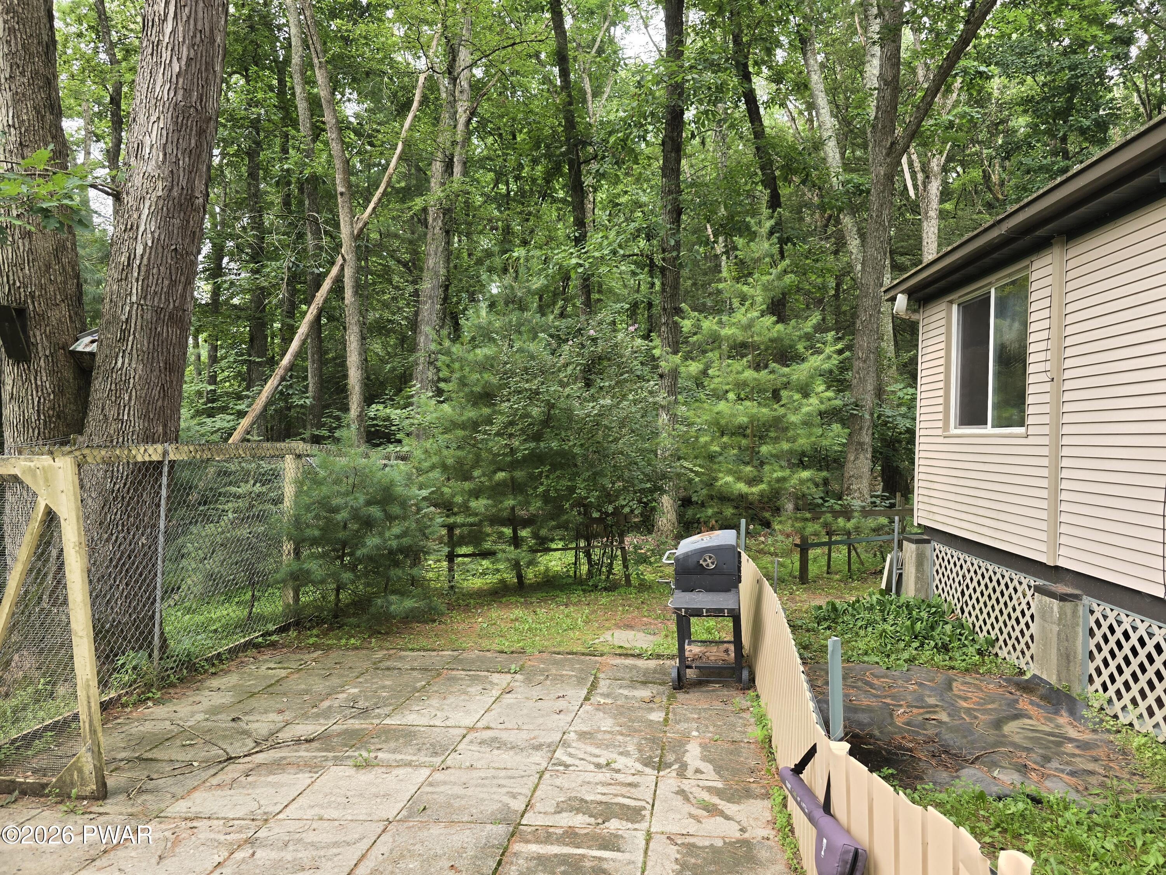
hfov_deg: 73.9
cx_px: 583
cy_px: 438
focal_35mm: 23
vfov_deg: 58.9
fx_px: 775
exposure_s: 1/180
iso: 64
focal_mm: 6.3
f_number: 1.7
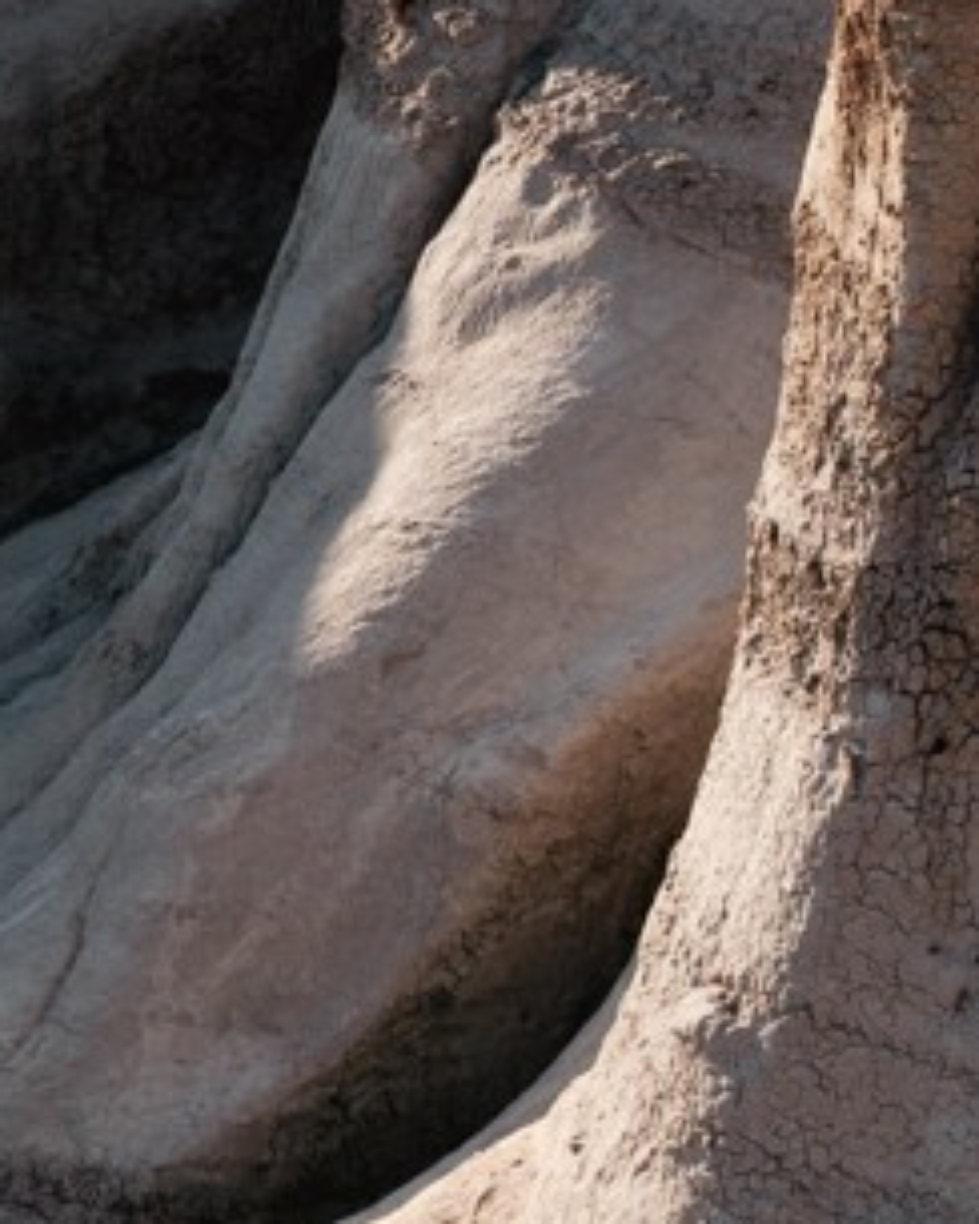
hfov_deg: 7.5
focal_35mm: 189
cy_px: 56
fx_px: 6845
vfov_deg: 10.1
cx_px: -1625
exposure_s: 1/200
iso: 100
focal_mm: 24
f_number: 6.3
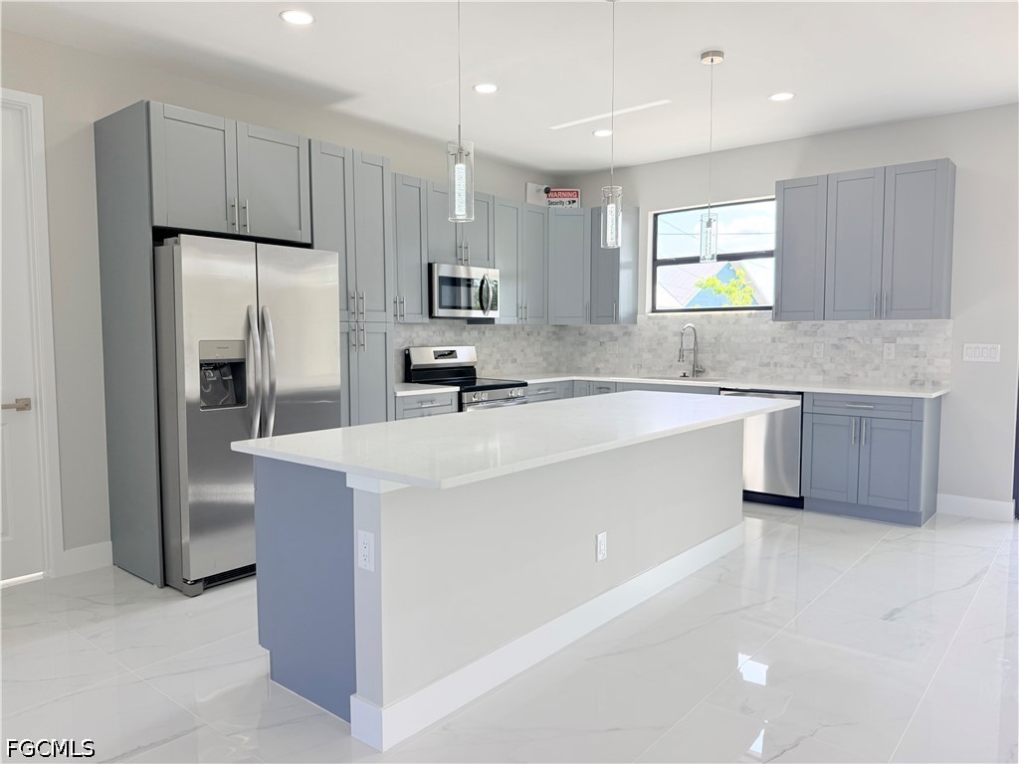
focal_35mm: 24
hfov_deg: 71.6
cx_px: 510
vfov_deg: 56.8
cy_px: 382
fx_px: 706
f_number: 1.78
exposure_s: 1/301
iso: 100
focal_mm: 6.76
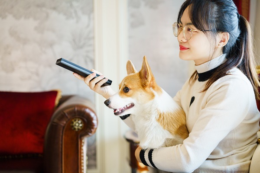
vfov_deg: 24.6
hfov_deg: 36.2
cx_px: 130
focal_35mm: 55
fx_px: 397
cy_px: 86
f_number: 2.5
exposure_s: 1/640
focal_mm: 55
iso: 400
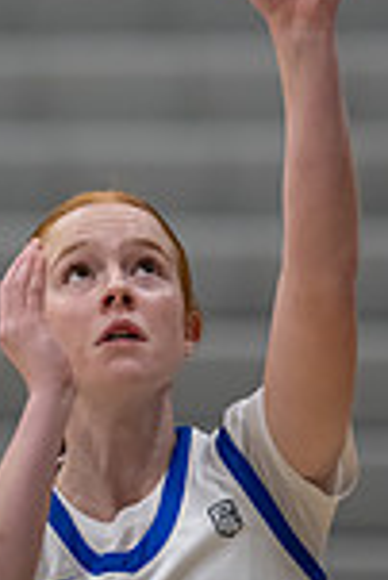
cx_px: 115
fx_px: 9613
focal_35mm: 596
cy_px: 254
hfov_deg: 2.3
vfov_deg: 3.5
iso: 2800
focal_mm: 200
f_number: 2.8
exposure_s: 1/640
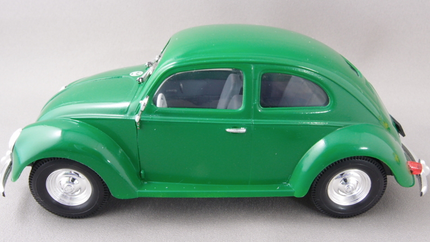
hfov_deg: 62.6
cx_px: 216
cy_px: 103
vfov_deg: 37.7
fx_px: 354
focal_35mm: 31
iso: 100
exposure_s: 2.5
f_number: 8
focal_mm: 6
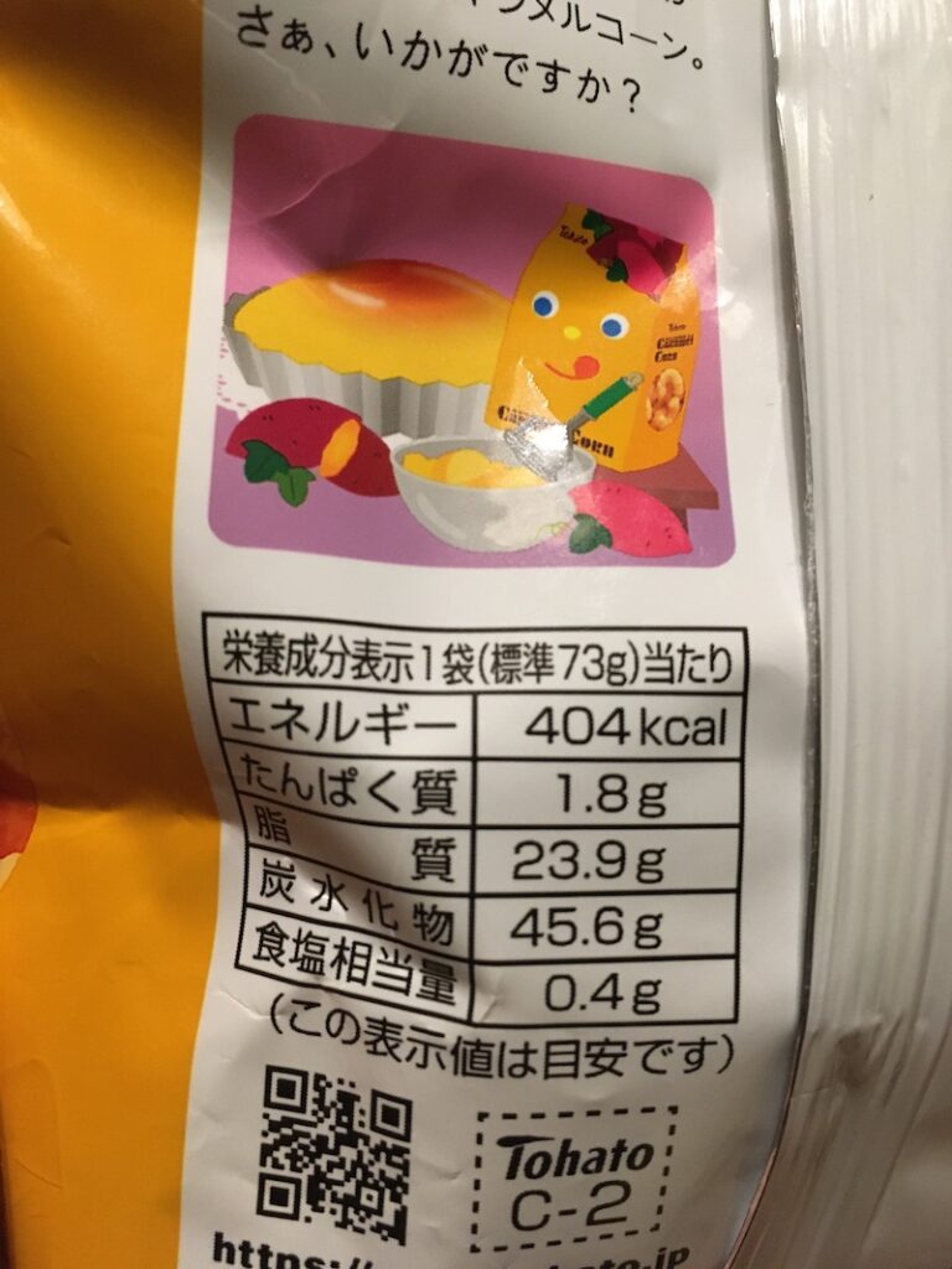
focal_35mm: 29
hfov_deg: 48.2
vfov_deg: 61.7
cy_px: 634
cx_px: 476
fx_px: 1063
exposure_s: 1/30
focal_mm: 4.15
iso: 160
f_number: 2.2
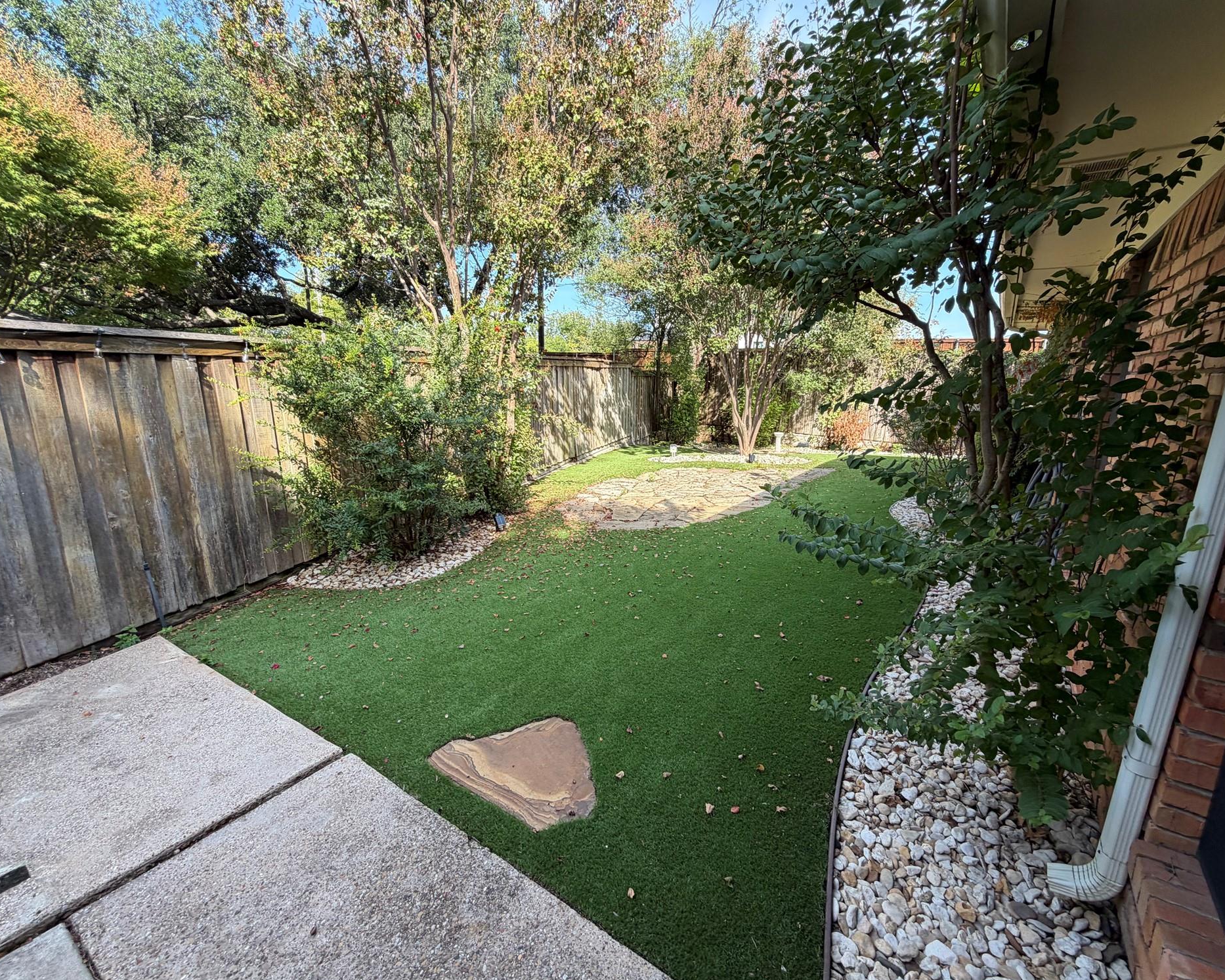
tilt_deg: -13.1
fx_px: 544
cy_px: 493
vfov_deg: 84.0
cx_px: 634
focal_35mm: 15
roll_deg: -1.8
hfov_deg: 96.8
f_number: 2.2
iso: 40
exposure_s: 1/218
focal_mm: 2.22
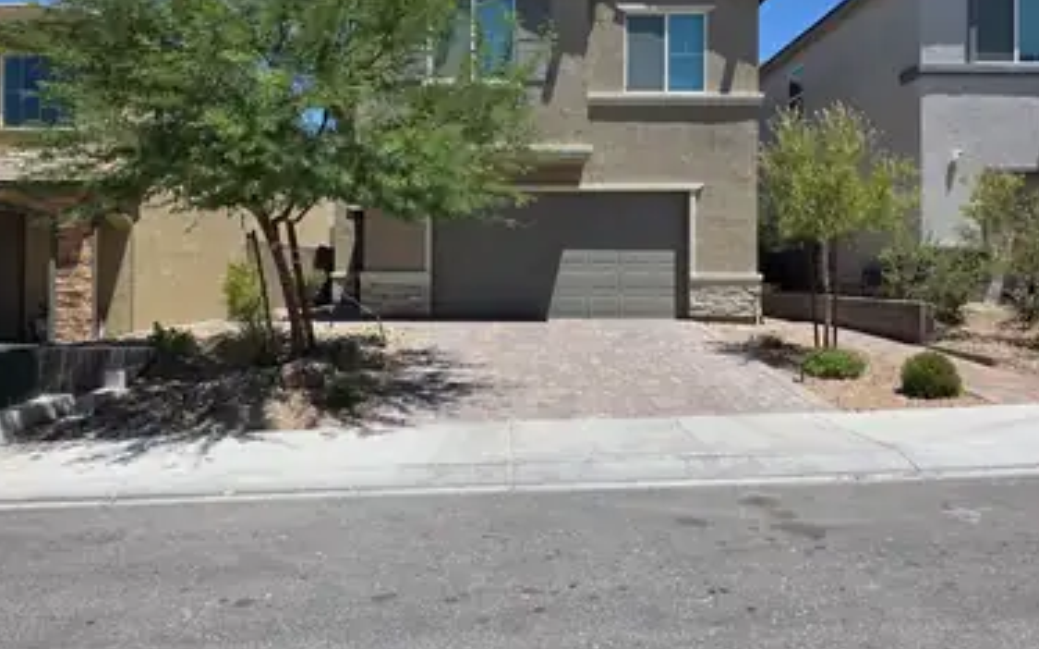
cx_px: 493
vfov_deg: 47.3
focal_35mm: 26
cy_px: 269
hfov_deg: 70.4
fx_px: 736
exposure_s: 1/6355
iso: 80
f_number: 1.7
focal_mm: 6.3
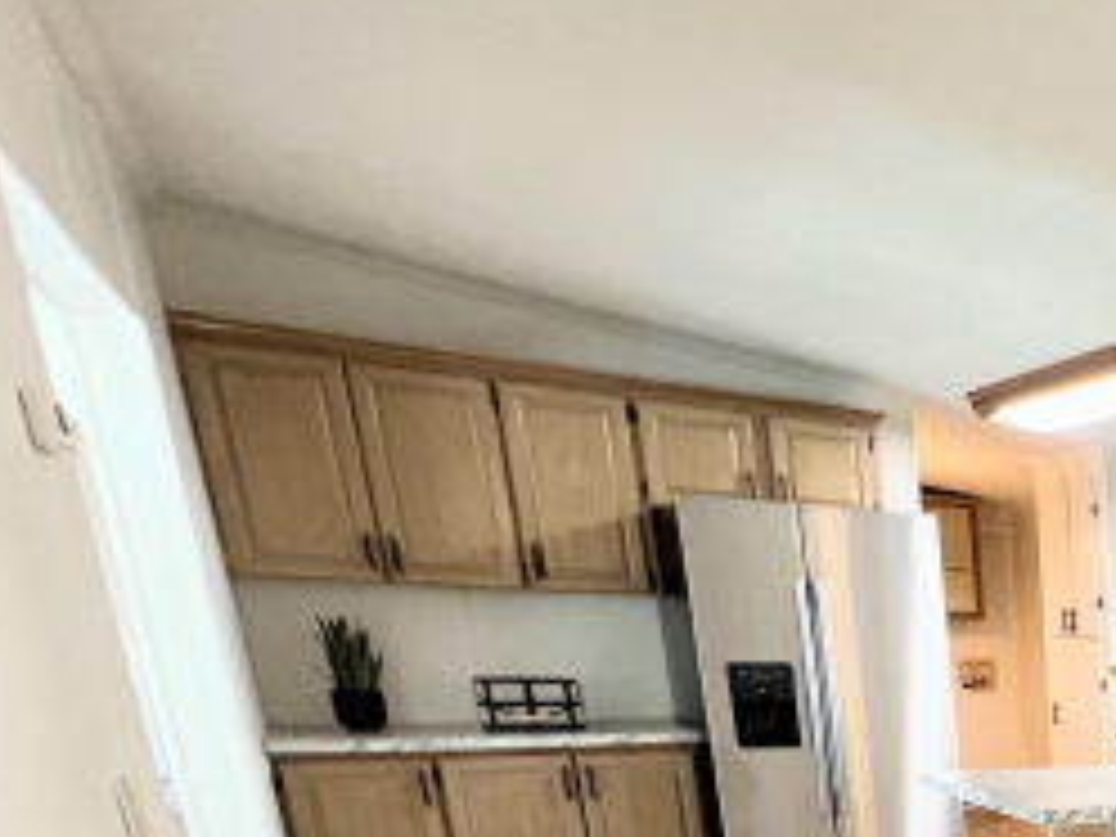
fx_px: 1128
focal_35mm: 35
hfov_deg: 35.0
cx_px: 1474
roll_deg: -2.5
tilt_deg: -15.8
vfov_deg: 33.4
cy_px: 994
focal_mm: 1.57
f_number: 1.8
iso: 320
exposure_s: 1/60
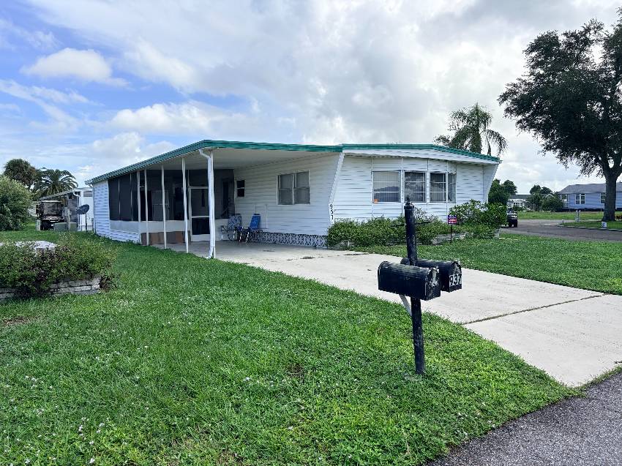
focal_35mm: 26
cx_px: 311
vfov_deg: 53.0
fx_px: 467
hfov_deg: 67.3
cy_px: 233
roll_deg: +0.8
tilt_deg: -2.2
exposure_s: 1/2865
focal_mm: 5.96
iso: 50
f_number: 1.6
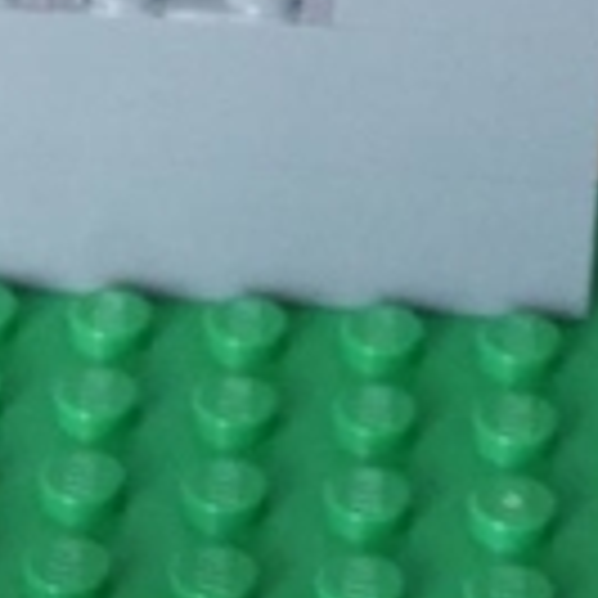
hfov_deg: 8.2
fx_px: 4163
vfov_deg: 8.1
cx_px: 49
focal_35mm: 213
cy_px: 686
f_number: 13
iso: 3200
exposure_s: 1/60
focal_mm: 20
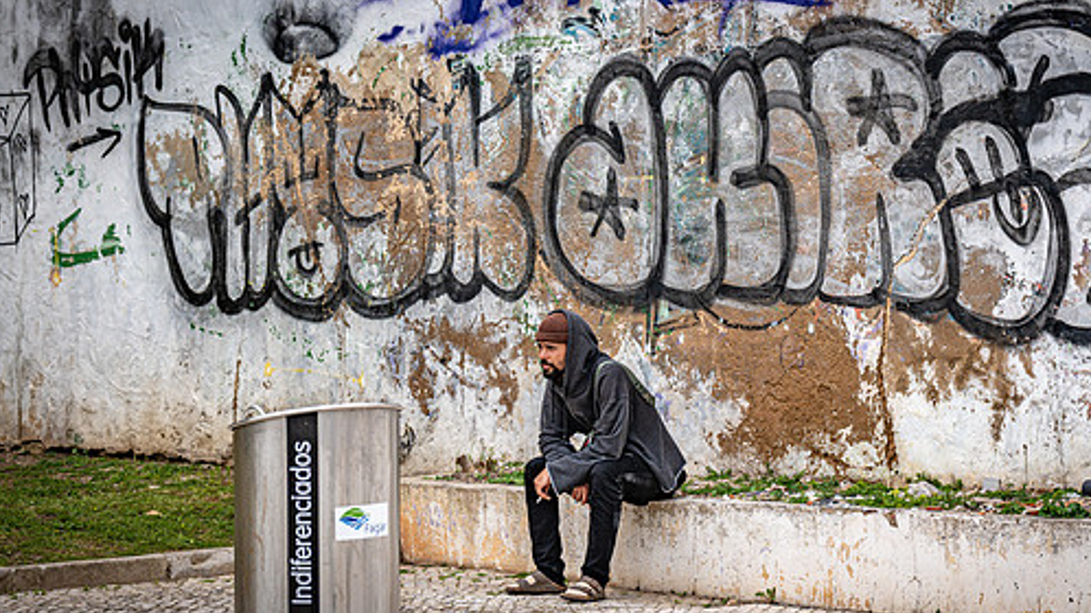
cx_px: 614
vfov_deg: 9.3
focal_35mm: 130
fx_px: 3760
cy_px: 352
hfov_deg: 16.5
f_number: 3.5
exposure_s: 1/1000
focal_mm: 102
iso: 100
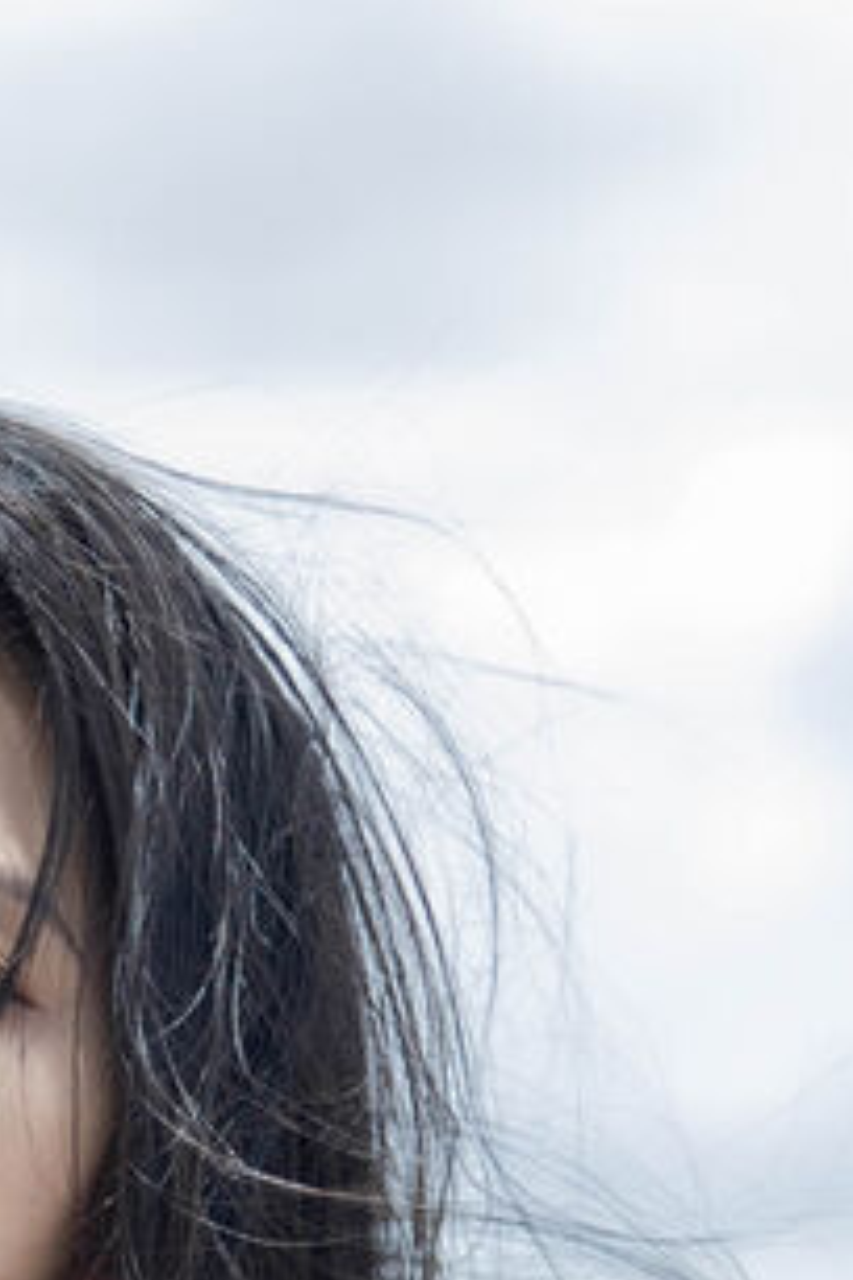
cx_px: -205
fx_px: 10448
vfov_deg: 6.9
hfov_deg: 4.7
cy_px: 1941
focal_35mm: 294
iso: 100
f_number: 2.8
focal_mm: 50
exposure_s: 1/640
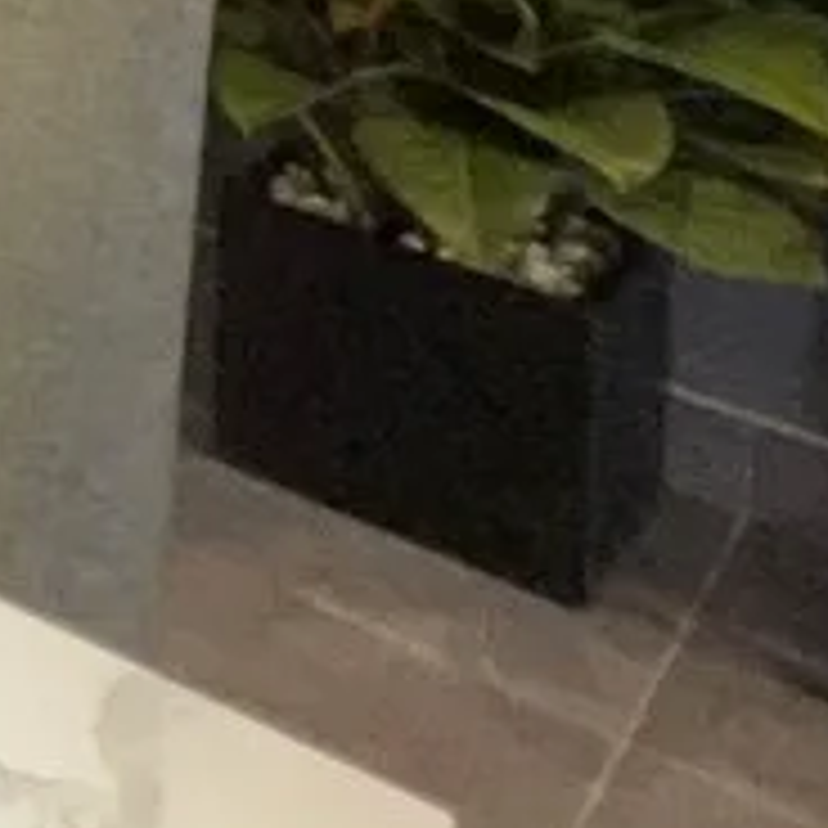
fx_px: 2030
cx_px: -1575
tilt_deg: -0.7
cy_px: -860
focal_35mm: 75
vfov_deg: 16.8
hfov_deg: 12.0
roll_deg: +0.1
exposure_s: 1/62
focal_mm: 1.57
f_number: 1.8
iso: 250
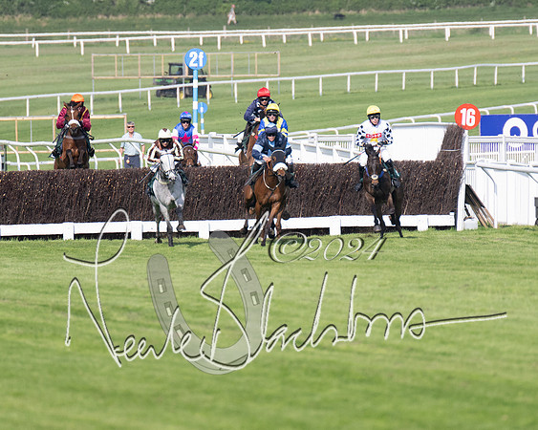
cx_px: 287
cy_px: 208
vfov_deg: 2.4
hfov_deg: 2.9
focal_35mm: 658
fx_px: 10468
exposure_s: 1/3200
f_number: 4
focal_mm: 280
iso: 400
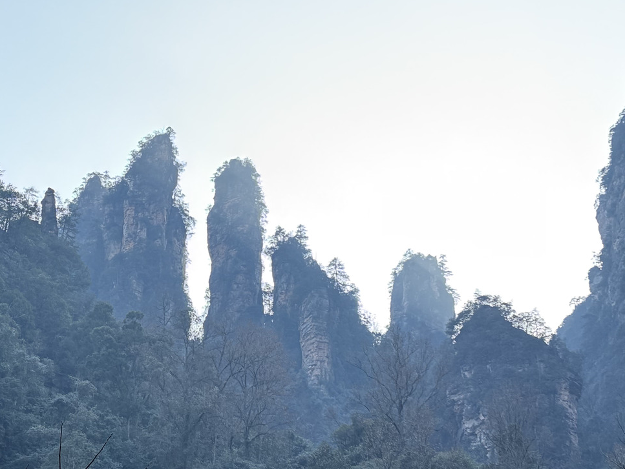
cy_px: 218
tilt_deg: +33.6
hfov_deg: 22.6
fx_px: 1553
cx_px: 193
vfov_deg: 17.2
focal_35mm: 86
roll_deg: -2.0
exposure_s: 1/369
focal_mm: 5.96
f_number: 1.6
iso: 50
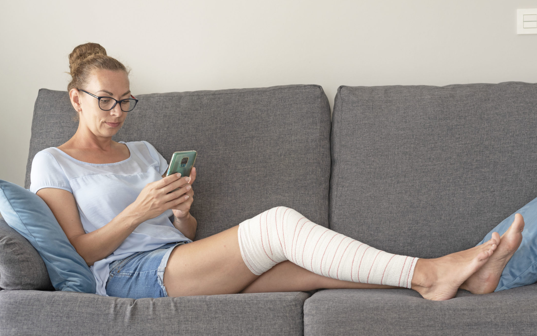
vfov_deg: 21.0
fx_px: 907
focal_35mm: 62
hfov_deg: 32.9
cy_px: 161
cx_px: 319
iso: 400
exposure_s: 1/25
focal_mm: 50
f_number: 3.5
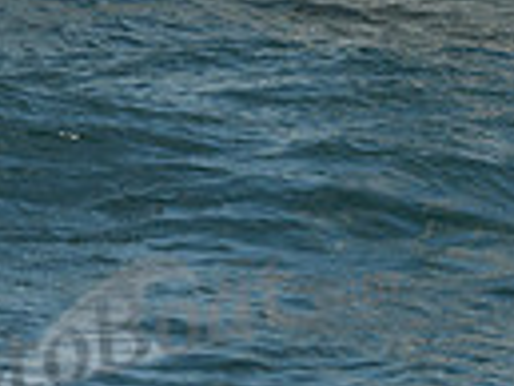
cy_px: -328
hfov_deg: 5.0
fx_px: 5915
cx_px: 610
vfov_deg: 3.7
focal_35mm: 398
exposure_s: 1/640
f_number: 9
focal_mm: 92
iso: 320
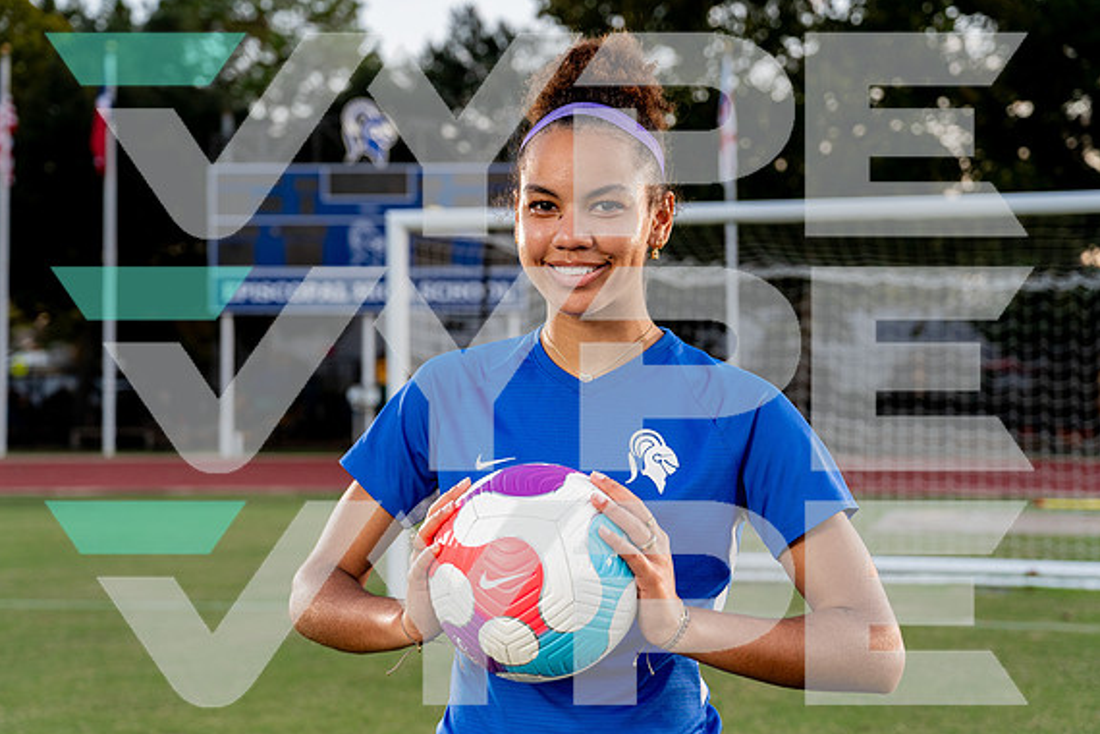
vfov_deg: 24.2
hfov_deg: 35.6
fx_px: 1711
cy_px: 370
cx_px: 542
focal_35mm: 56
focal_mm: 55
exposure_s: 1/250
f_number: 4
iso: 800
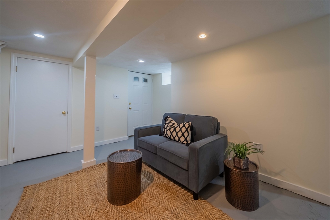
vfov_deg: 85.4
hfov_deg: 108.3
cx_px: 165
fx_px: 119
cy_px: 110
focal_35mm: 13
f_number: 7.1
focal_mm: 13
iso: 1250
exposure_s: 1/80
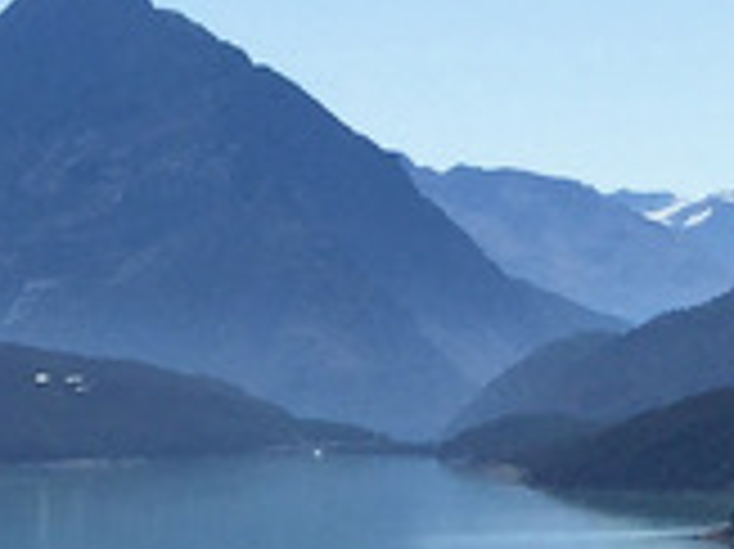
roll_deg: -0.2
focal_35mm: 182
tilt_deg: -5.9
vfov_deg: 8.0
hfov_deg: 10.9
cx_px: 410
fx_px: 3856
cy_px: 828
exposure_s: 1/4405
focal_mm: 4.15
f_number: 2.2
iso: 32
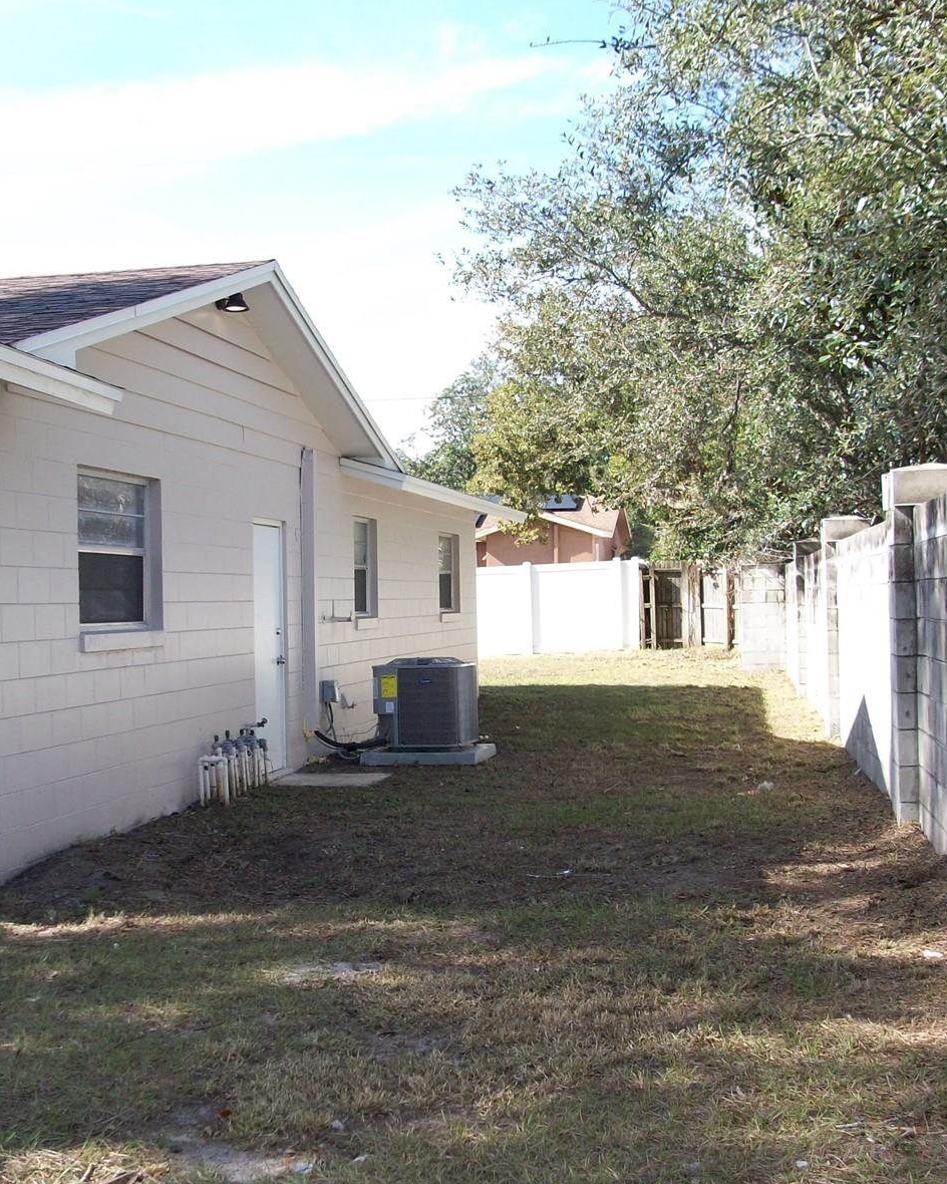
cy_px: 584
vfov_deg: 41.2
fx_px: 1577
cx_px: 479
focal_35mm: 45
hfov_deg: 33.4
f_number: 2.8
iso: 64
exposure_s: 1/305
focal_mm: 5.7
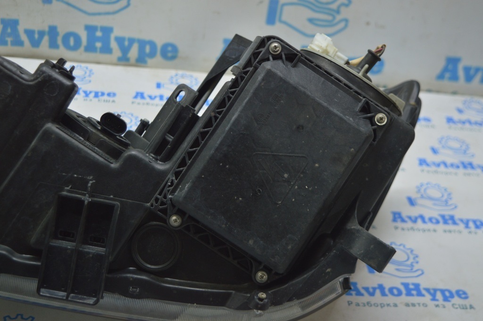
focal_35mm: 54
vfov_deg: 25.0
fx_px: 724
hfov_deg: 36.9
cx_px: 242
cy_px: 160
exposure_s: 1/40
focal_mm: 36
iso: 400
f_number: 4.8
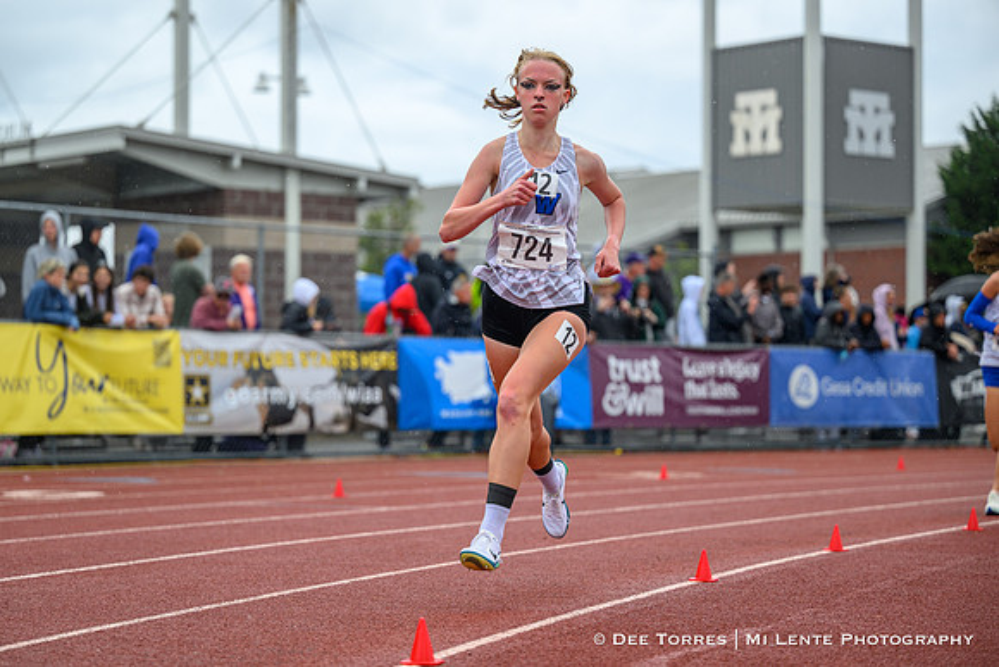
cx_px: 500
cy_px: 334
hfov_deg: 22.1
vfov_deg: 14.9
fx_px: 2553
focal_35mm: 92
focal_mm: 92
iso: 180
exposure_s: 1/2000
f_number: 2.8
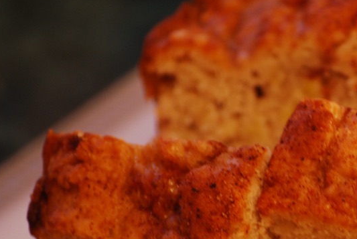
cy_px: 159
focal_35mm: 412
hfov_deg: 5.0
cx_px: 302
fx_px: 4091
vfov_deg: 3.3
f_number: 5
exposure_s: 1/4
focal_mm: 122
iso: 400
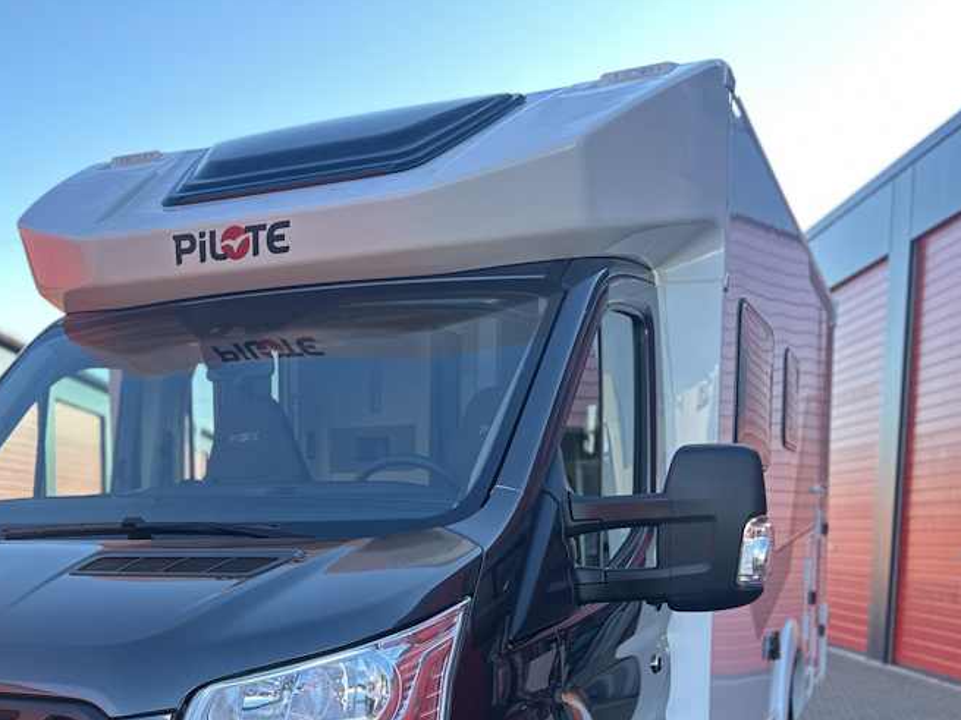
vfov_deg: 31.3
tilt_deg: -6.3
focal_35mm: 44
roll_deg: -0.1
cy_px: 654
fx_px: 1221
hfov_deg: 42.3
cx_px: 304
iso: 80
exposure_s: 1/381
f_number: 1.78
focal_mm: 6.86
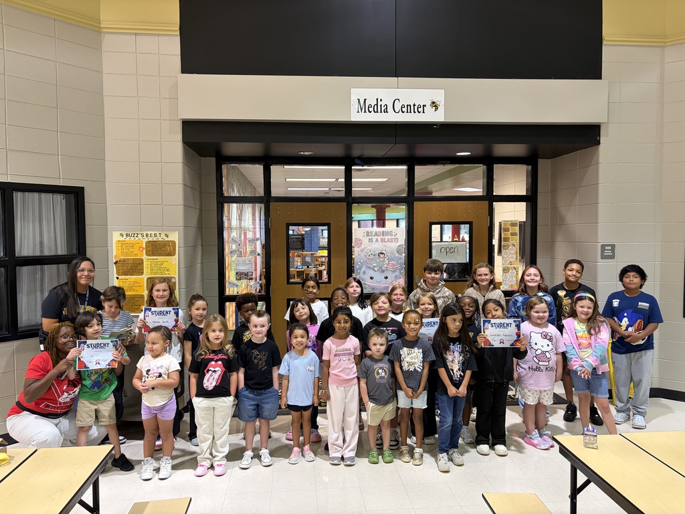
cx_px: 342
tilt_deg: -1.3
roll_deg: -0.3
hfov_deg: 67.3
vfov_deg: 53.1
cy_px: 257
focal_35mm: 26
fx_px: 515
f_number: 1.6
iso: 250
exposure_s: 1/60
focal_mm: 5.96
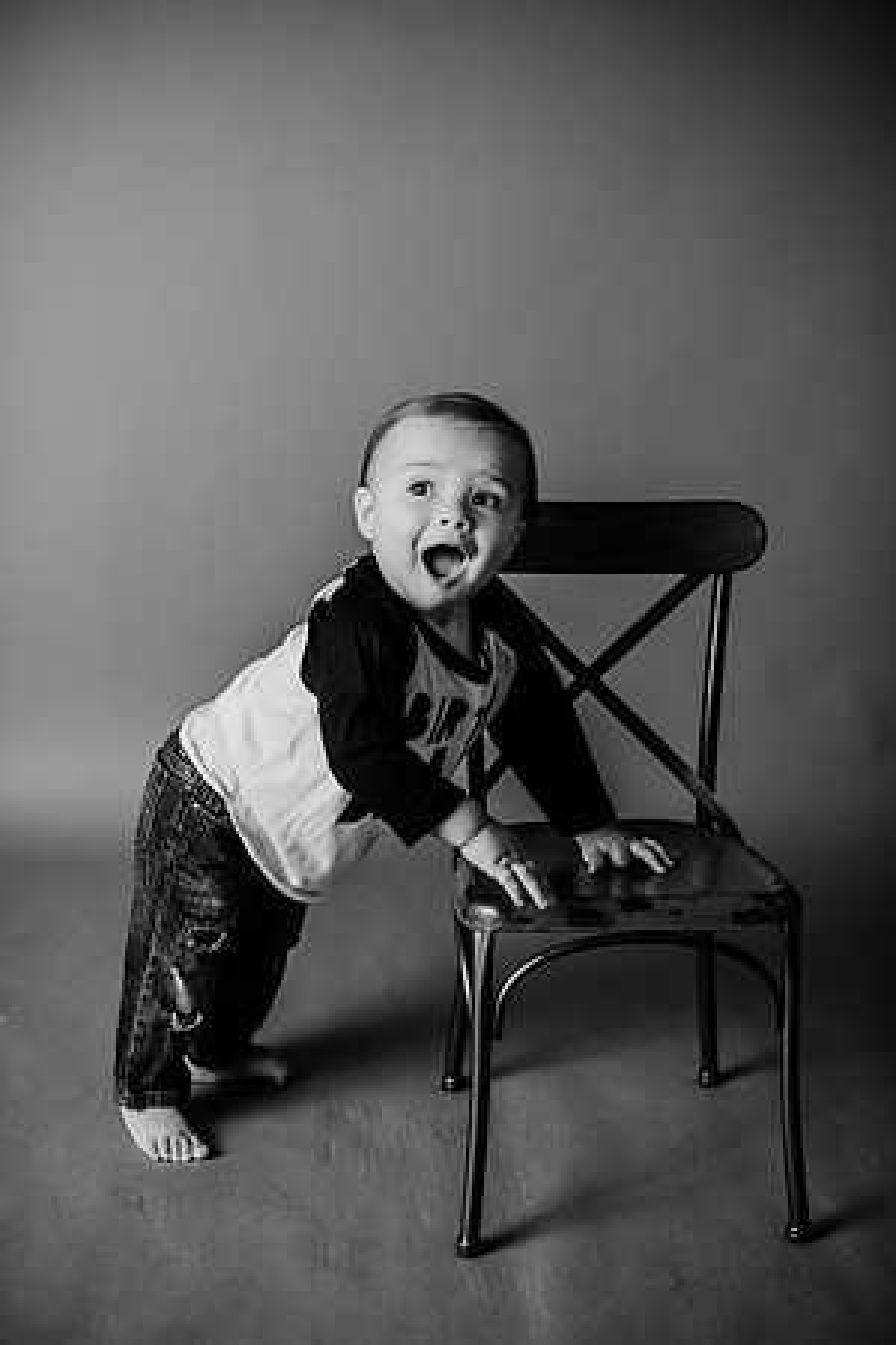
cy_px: 672
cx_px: 448
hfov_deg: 27.0
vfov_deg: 39.6
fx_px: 1867
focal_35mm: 50
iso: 100
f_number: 2.2
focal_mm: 50
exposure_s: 1/160
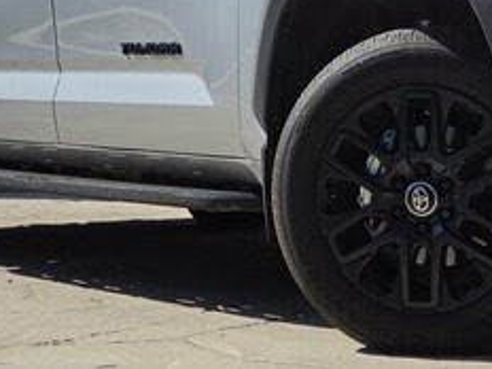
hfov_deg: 15.6
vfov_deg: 11.8
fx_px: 1777
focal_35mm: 125
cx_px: 435
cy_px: 37
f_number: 2.4
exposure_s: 1/1884
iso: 25
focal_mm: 7
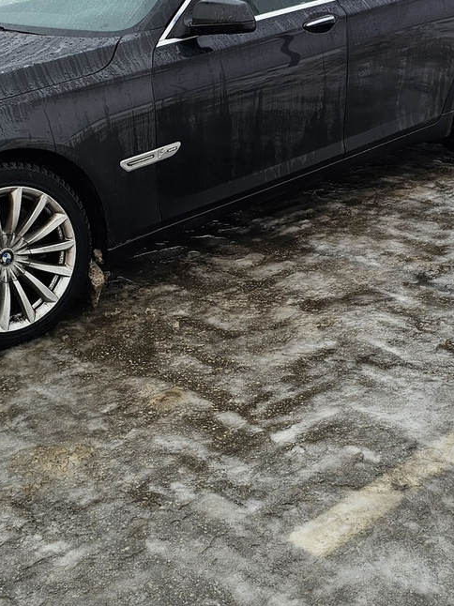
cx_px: 215
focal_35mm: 57
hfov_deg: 25.6
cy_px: 233
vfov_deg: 33.6
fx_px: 997
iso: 20
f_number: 1.7
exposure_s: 1/100
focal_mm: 6.3
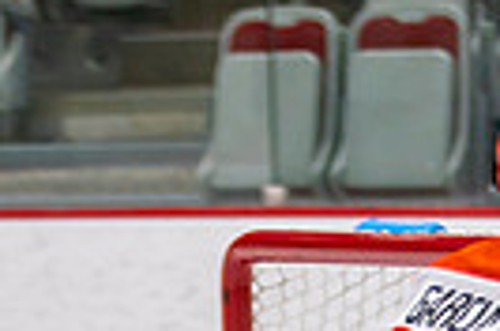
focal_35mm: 695
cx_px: 362
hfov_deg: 3.0
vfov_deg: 2.0
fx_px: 9630
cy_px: 940
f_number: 2.8
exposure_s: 1/640
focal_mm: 115
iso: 800
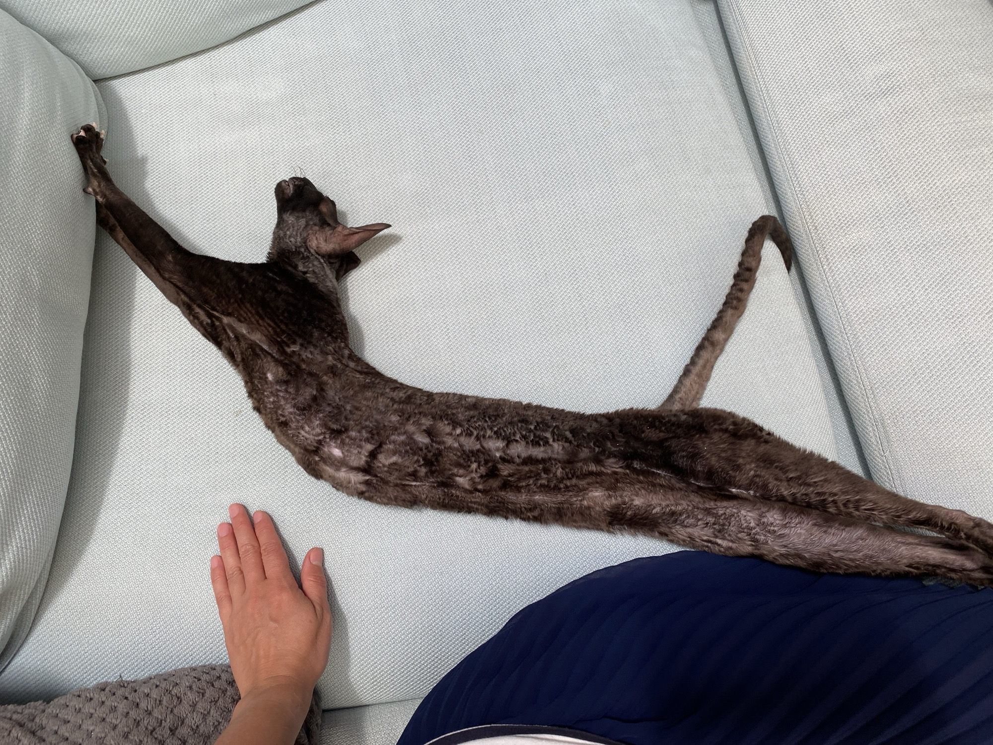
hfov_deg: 67.3
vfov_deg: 53.1
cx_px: 496
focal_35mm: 26
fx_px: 746
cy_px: 372
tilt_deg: -66.7
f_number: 1.8
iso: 32
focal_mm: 4.25
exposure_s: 1/219
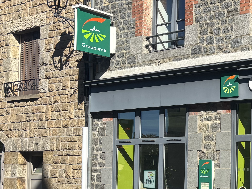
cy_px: 163
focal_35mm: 71
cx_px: 330
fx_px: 517
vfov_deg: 20.4
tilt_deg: +0.8
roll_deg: -0.8
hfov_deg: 24.0
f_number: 1.6
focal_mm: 5.96
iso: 50
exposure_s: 1/2571
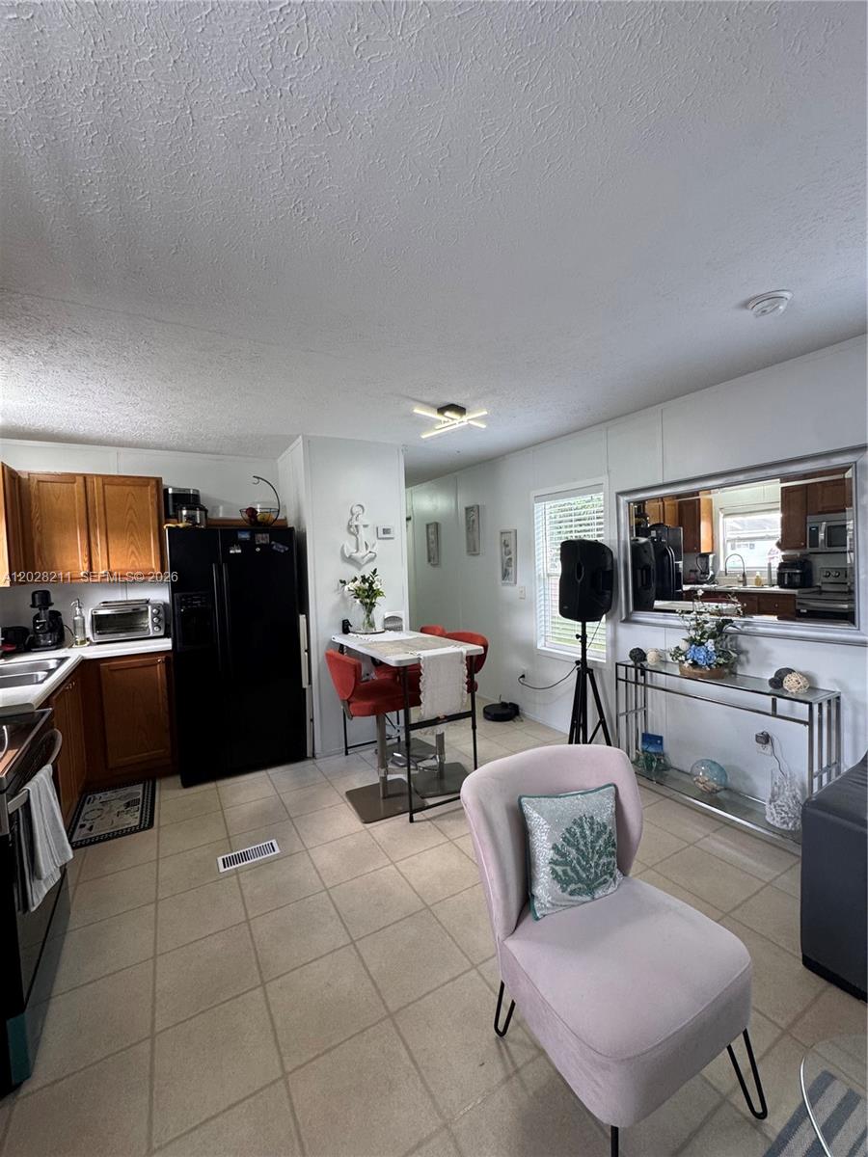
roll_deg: +3.5
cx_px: 434
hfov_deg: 85.7
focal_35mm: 14
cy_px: 578
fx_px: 468
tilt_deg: -2.5
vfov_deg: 102.1
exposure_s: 1/99
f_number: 2.2
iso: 200
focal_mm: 2.22
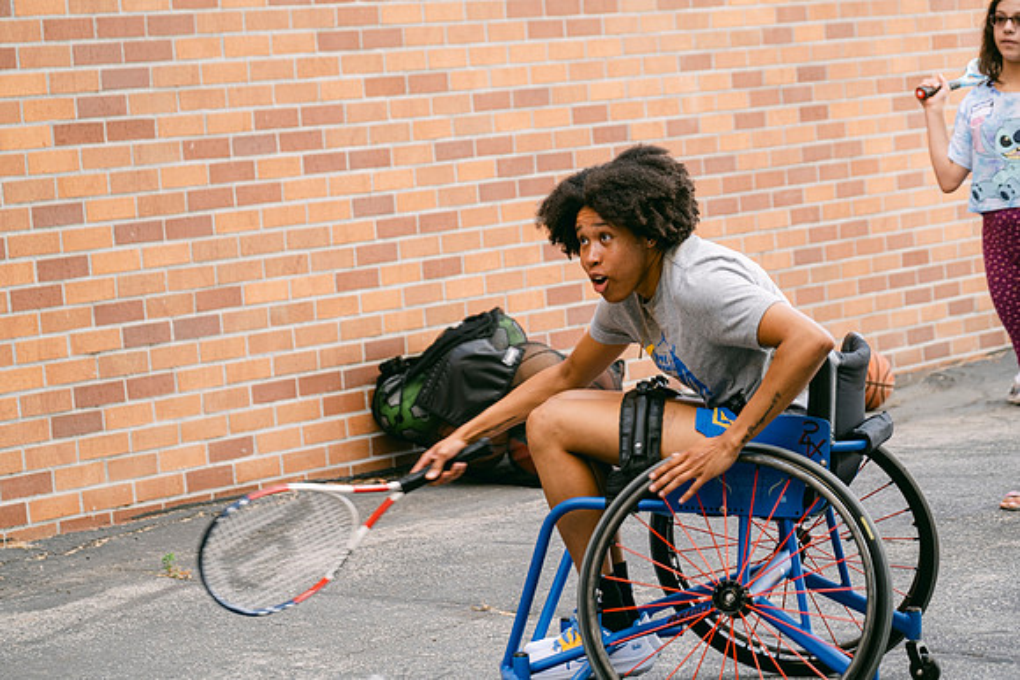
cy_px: 340
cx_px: 510
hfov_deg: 17.6
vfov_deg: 11.8
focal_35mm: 116
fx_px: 3287
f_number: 2.8
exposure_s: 1/180
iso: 160
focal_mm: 77.3
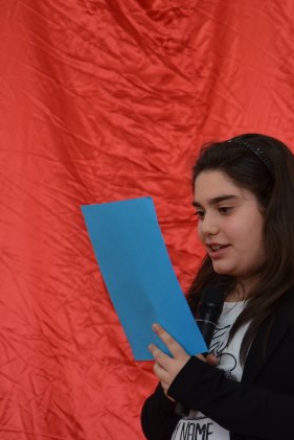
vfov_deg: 8.6
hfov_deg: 5.8
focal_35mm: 239
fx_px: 2922
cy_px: 219
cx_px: 202
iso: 640
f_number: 5.6
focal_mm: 105
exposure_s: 1/60
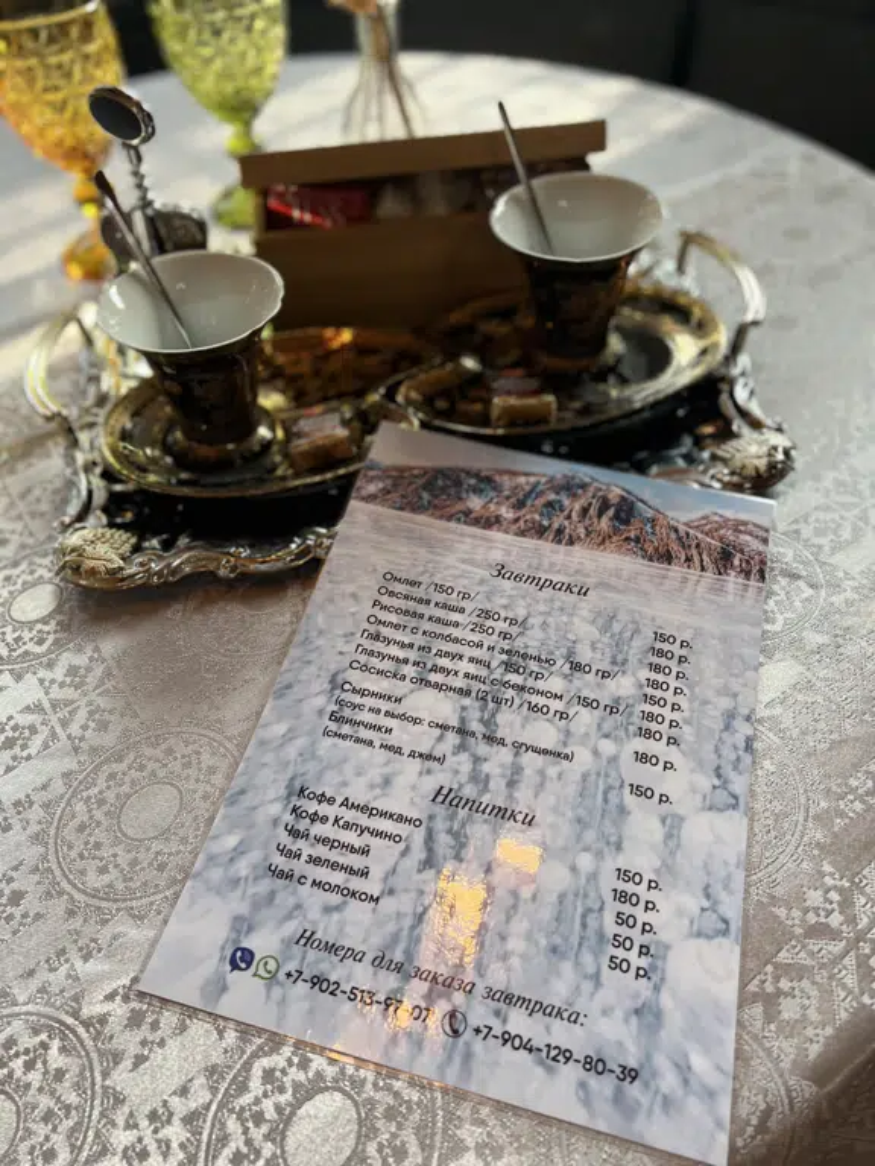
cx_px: 438
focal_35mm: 26
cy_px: 583
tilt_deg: -49.7
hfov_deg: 53.1
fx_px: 876
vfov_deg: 67.3
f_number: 1.5
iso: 64
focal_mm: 5.7
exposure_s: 1/100
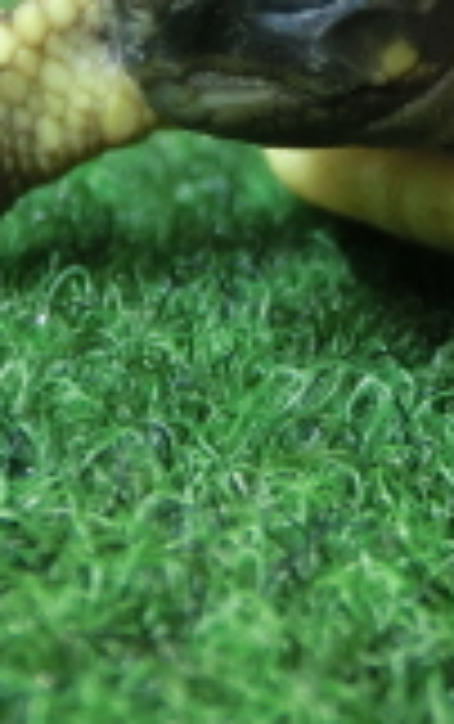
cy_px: -72
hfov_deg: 10.8
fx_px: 2330
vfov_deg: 17.1
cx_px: 611
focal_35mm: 118
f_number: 3
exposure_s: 1/60
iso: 400
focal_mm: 5
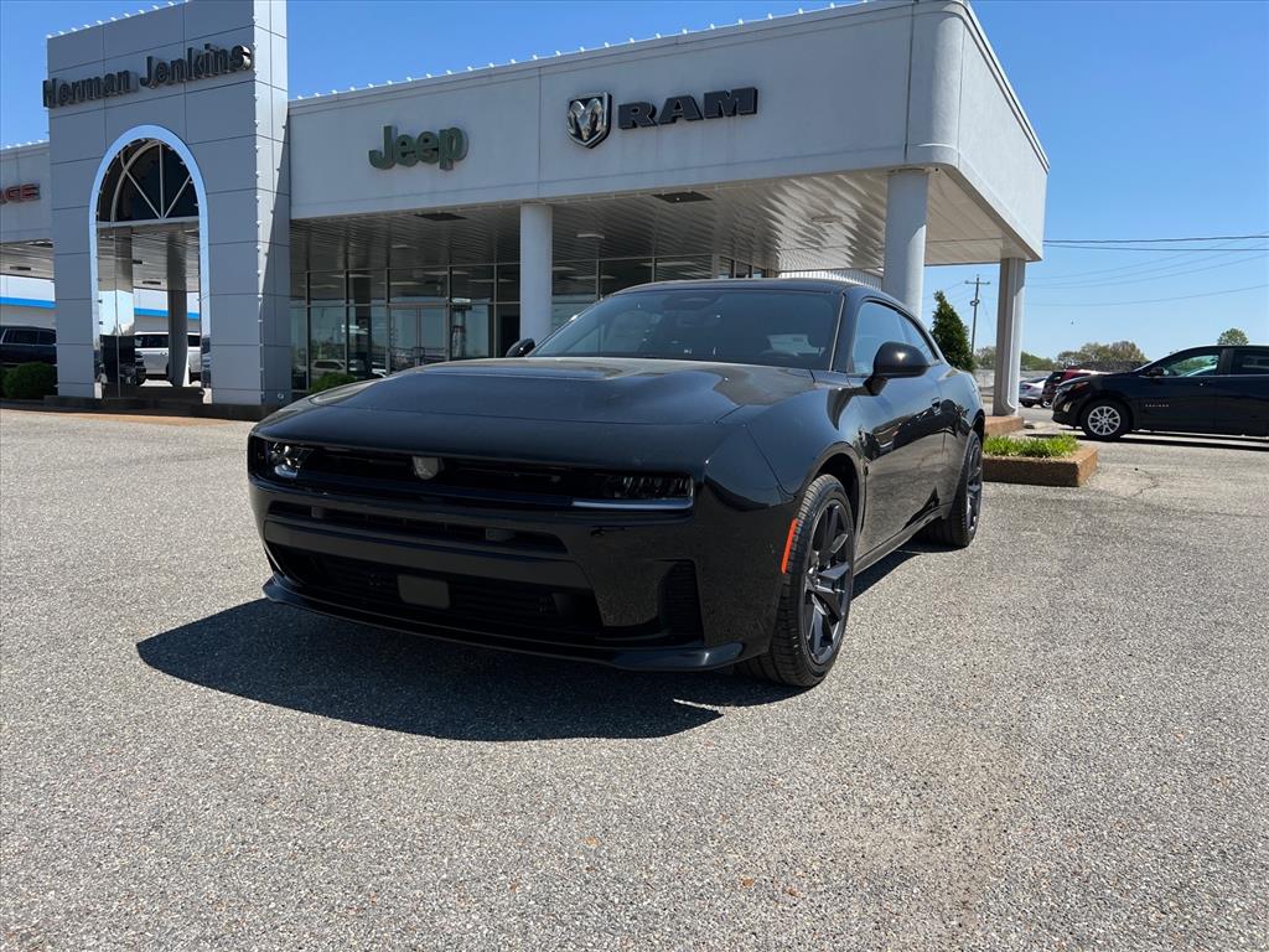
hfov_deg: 67.3
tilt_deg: -6.6
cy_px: 476
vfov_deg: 53.1
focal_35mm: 26
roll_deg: -1.5
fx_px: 953
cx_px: 634
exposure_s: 1/6993
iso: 50
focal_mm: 5.7
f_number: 1.5
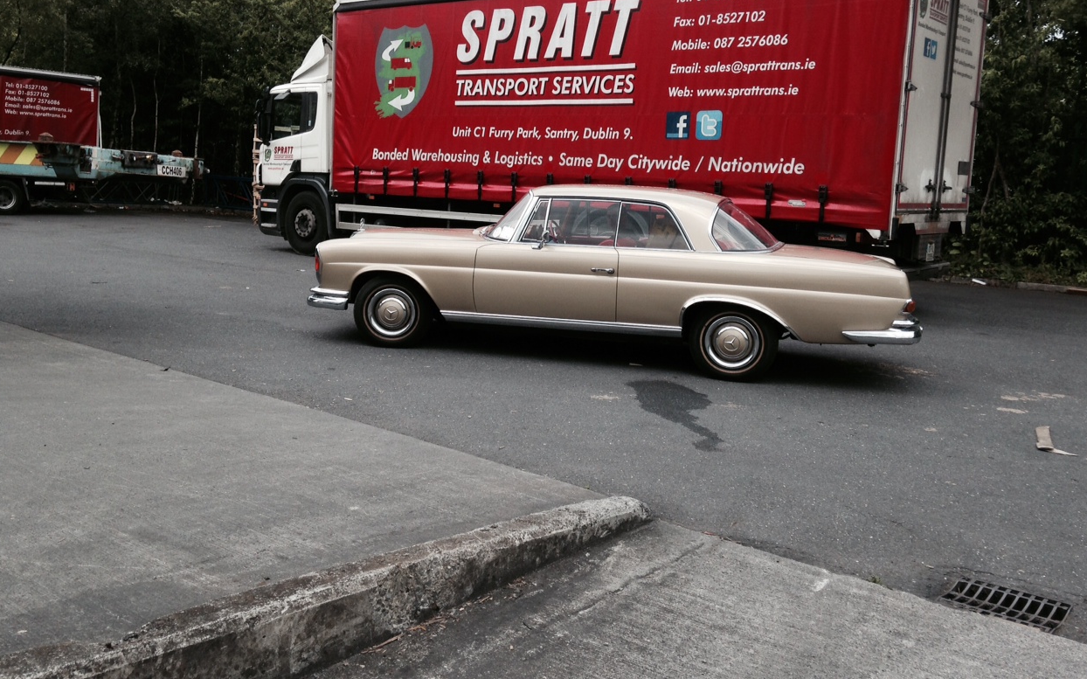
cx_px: 541
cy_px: 274
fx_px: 1066
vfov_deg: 35.2
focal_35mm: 36
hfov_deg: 54.0
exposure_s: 1/359
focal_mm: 4.12
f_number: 2.4
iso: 50
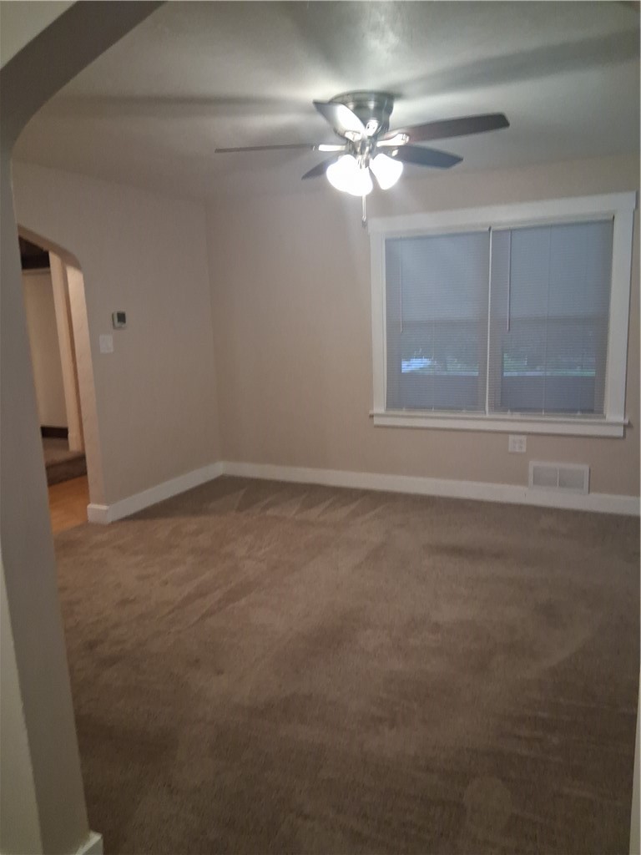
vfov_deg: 67.3
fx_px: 642
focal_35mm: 26
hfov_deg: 53.1
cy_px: 428
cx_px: 320
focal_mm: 3.98
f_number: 1.8
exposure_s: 1/33
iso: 400
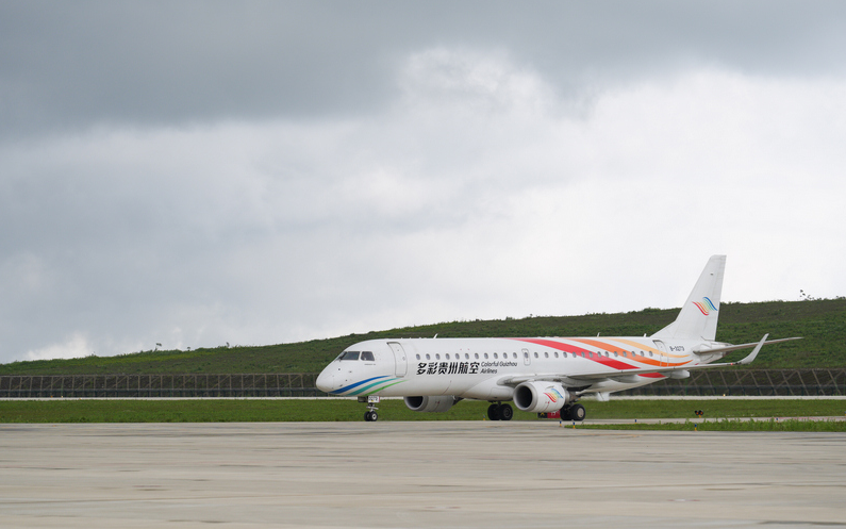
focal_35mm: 160
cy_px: 269
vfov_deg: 8.2
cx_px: 421
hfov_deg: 13.1
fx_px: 3689
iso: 320
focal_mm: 156
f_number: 5.6
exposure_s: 1/2000
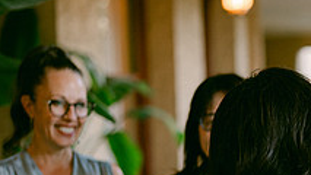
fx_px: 1213
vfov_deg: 8.2
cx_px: 340
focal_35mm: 147
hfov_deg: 14.3
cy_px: 220
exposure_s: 1/125
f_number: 1.8
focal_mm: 50
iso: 250
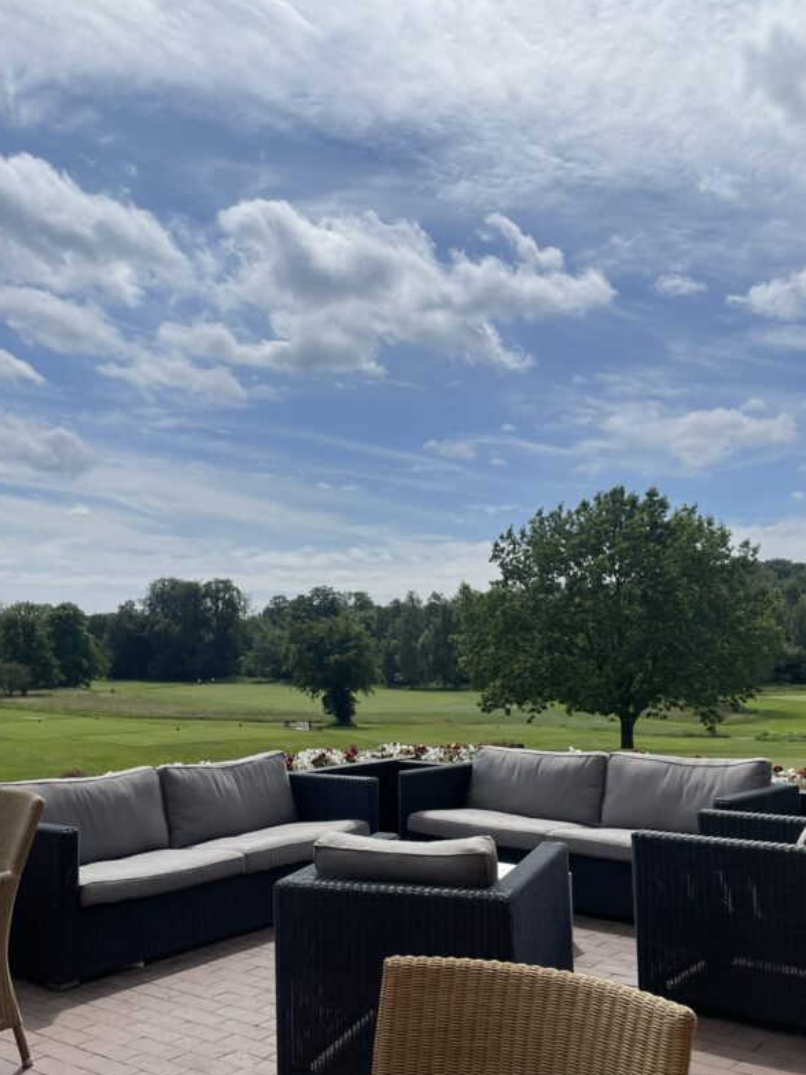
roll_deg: +2.1
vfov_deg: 53.8
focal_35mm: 34
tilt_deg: +2.5
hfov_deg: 41.8
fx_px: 1056
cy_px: 611
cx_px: 379
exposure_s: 1/9804
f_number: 1.6
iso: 32
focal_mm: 4.2
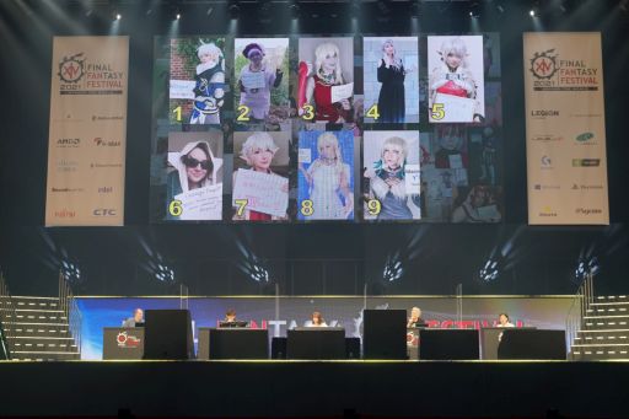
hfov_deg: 35.1
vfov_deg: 23.8
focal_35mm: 57
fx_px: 996
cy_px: 210
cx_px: 314
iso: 800
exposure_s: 1/160
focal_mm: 38
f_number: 4
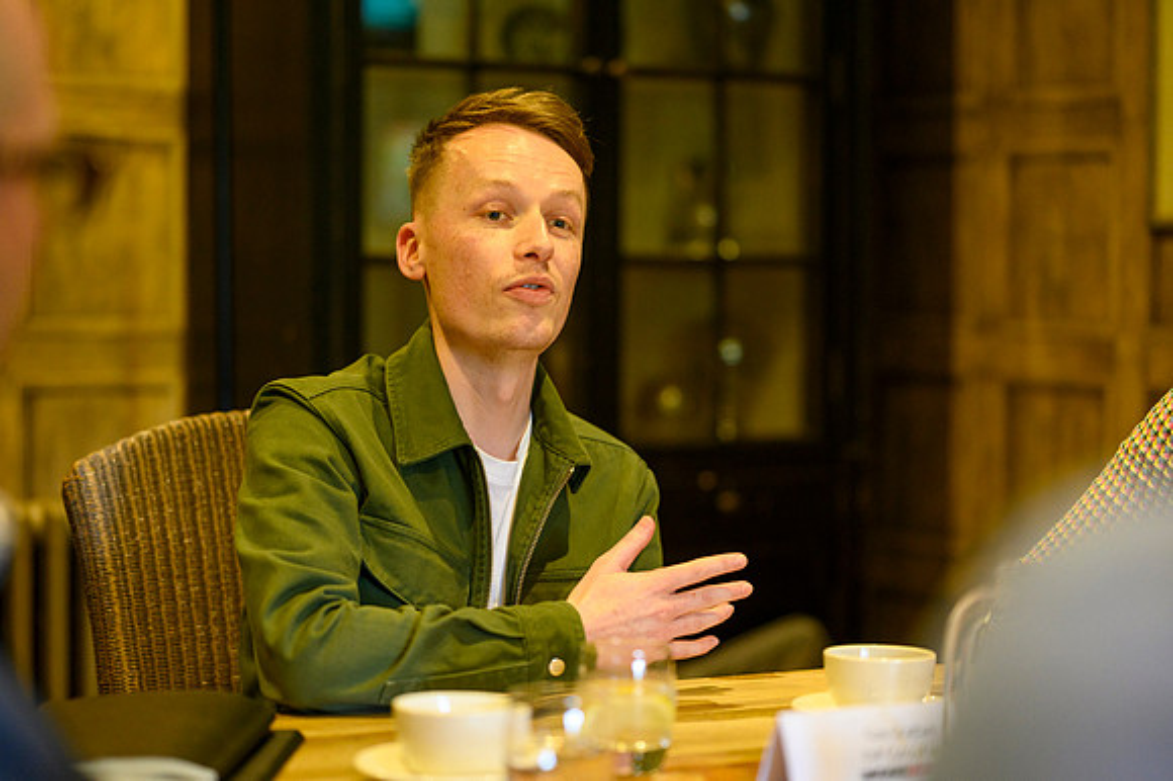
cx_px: 586
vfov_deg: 15.9
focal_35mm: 86
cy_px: 390
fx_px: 2804
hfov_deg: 23.6
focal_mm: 85
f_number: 2
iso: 3200
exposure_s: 1/200
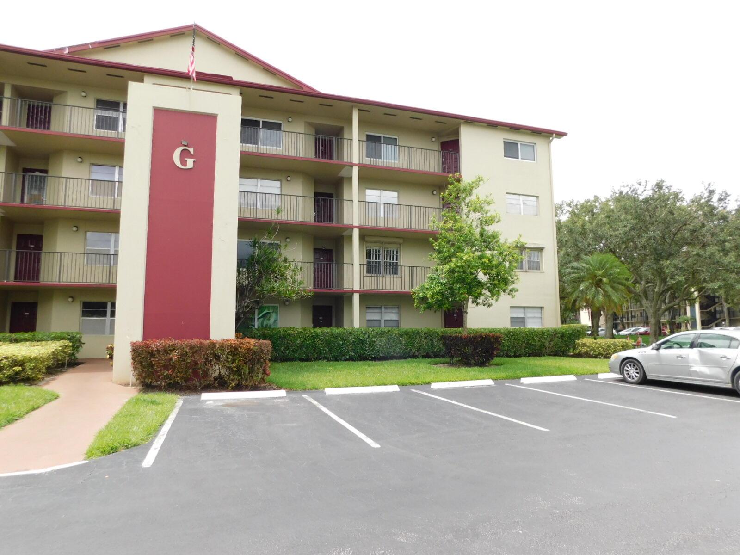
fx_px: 492
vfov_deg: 58.9
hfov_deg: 73.9
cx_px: 370
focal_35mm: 23
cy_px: 278
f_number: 3
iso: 125
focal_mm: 4
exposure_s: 1/640
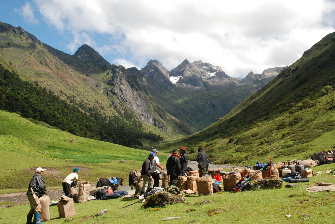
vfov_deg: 28.2
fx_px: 447
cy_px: 112
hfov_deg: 41.1
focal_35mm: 48
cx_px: 168
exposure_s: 1/640
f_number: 13
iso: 800
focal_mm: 32
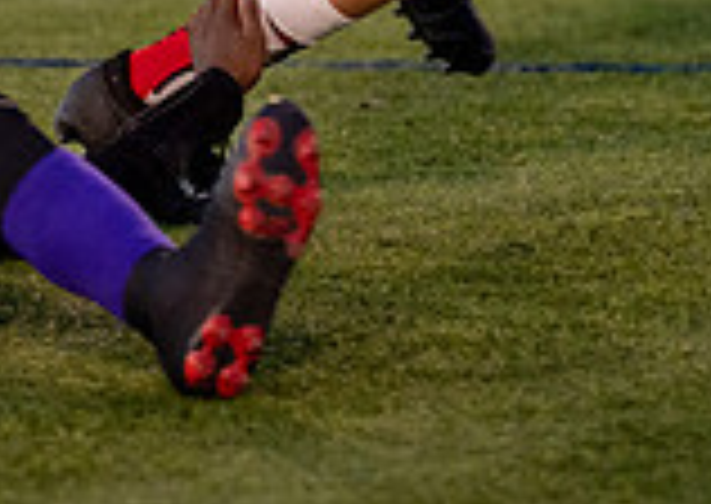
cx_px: 119
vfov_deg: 1.9
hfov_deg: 2.7
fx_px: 15187
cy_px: -411
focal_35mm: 754
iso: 1600
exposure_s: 1/1000
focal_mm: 171
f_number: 2.8
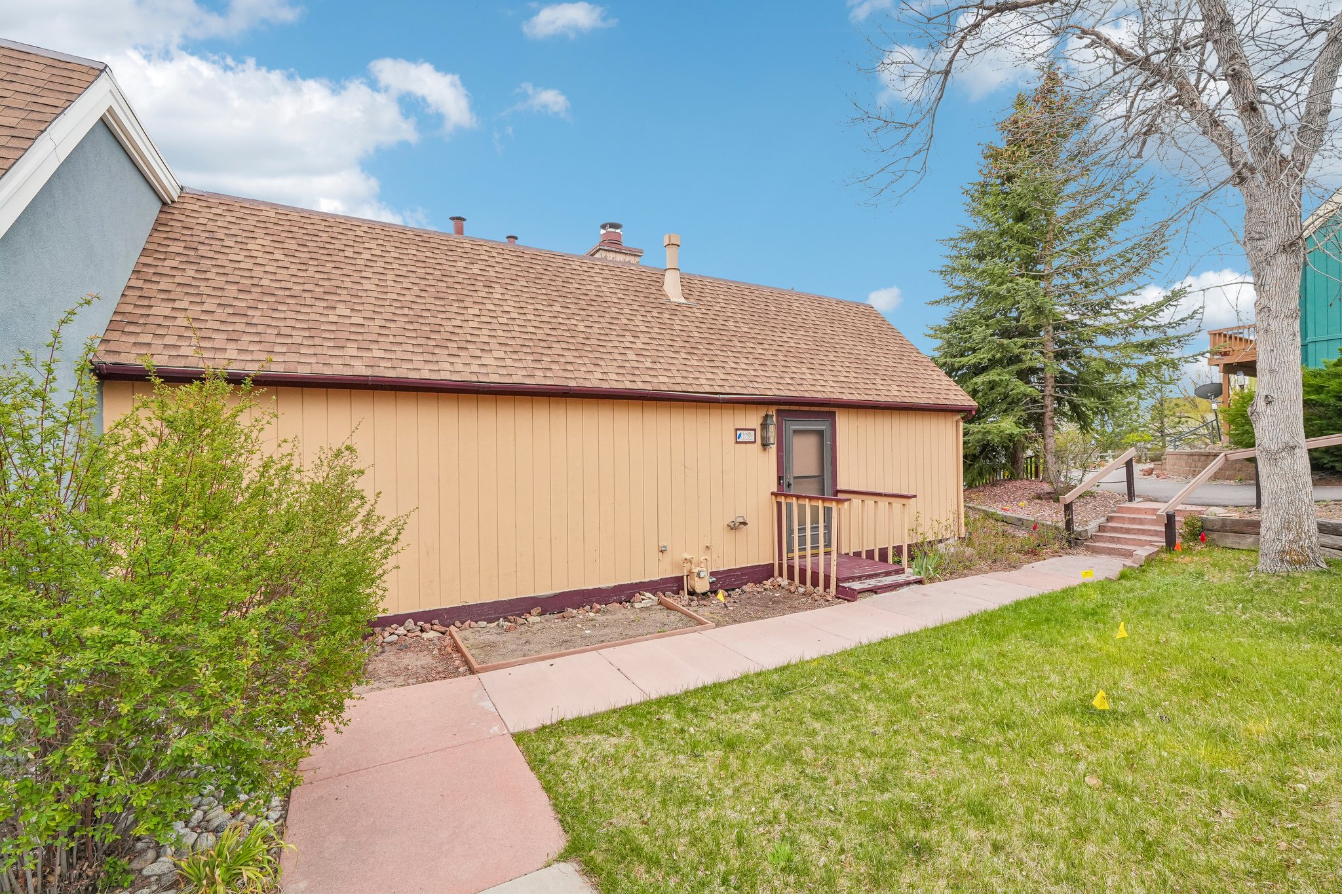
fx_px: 559
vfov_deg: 77.3
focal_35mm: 15
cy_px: 447
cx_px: 671
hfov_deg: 100.4
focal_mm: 10
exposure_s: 1/400
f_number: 8
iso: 800
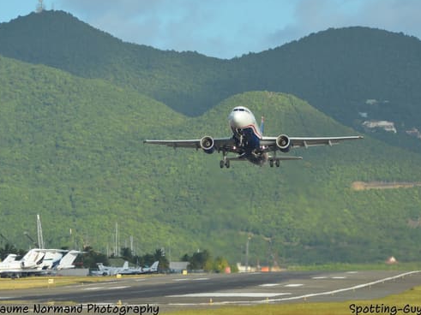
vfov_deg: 4.4
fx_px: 4110
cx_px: 248
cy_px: 136
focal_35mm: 338
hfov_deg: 5.9
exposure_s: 1/1600
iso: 400
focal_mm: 180
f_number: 7.1
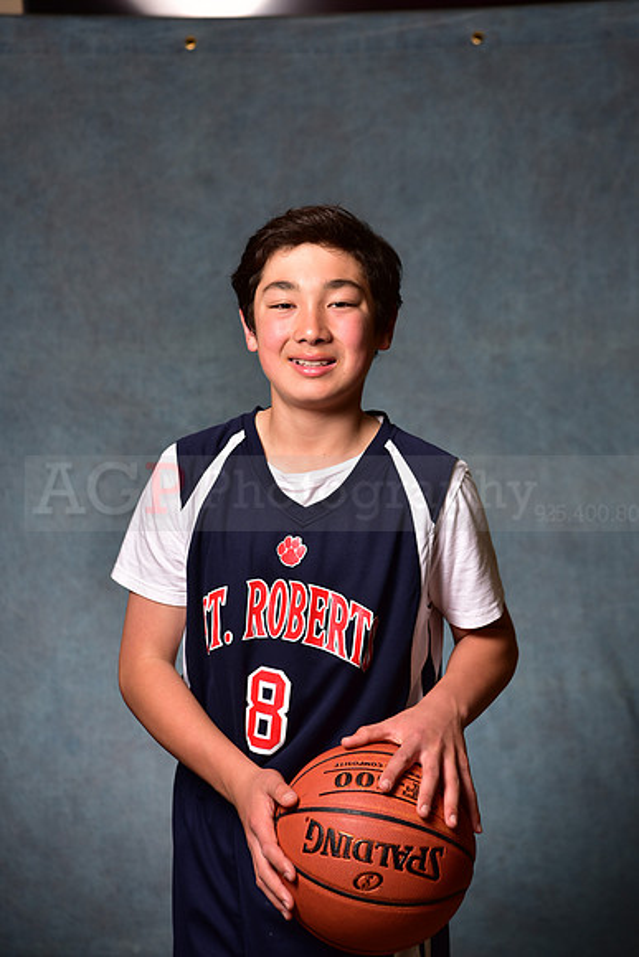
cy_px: 478
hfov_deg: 19.5
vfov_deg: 28.8
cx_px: 320
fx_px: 1862
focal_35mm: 70
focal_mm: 70
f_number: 5
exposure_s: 1/200
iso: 100
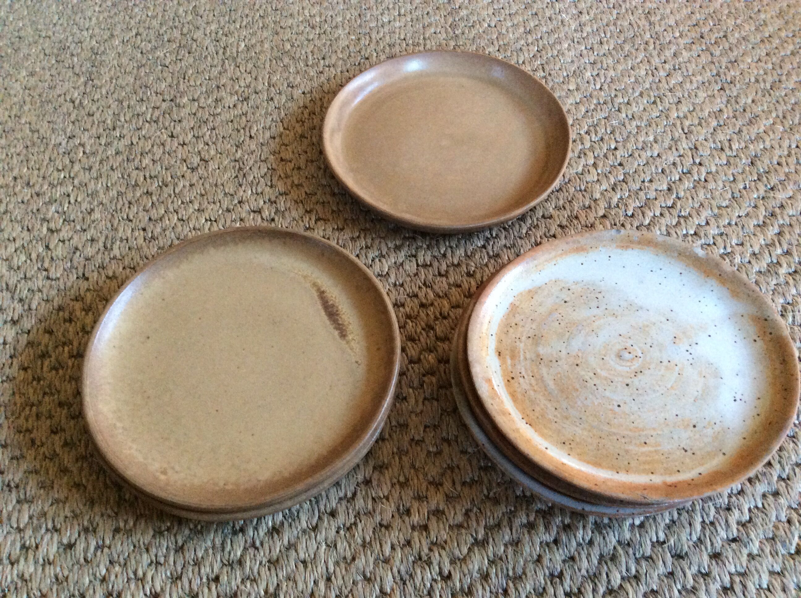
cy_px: 299
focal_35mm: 32
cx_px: 400
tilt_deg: -55.8
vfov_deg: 44.1
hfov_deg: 56.9
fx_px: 739
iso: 250
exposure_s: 1/20
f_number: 2.4
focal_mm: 3.3
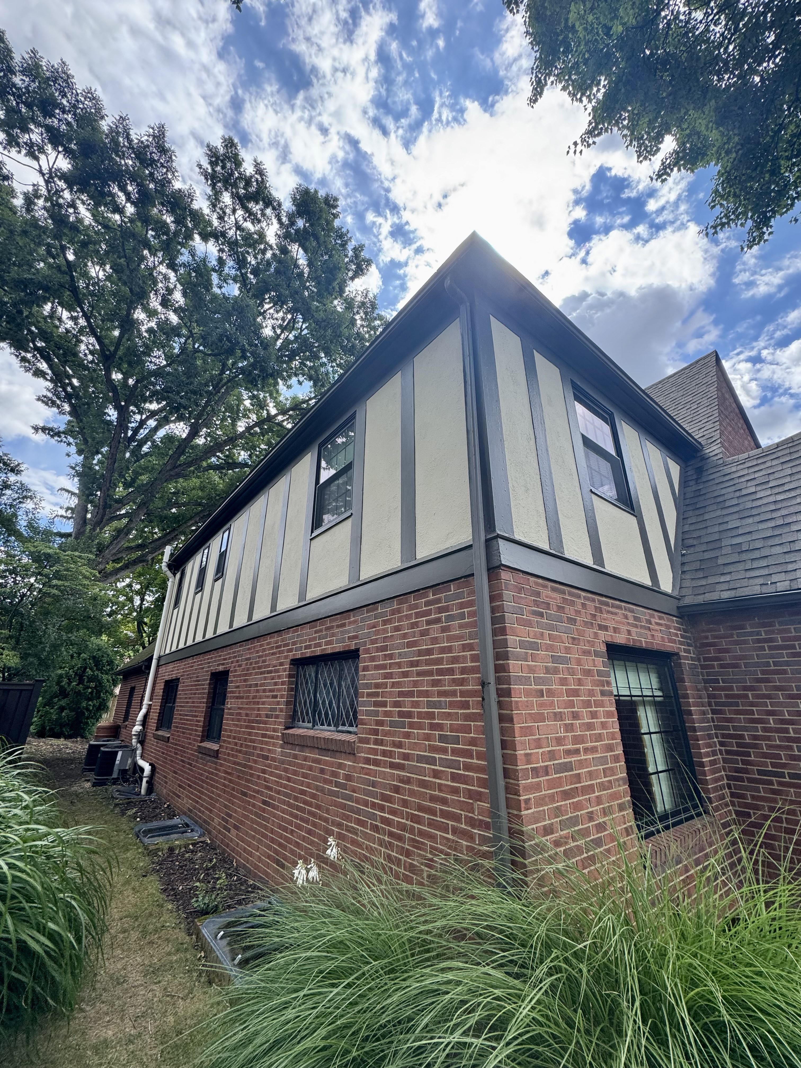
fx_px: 432
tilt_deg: +20.9
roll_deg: +0.5
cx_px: 400
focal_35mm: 14
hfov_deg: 85.7
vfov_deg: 102.1
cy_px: 534
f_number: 2.2
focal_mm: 2.22
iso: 40
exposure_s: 1/448
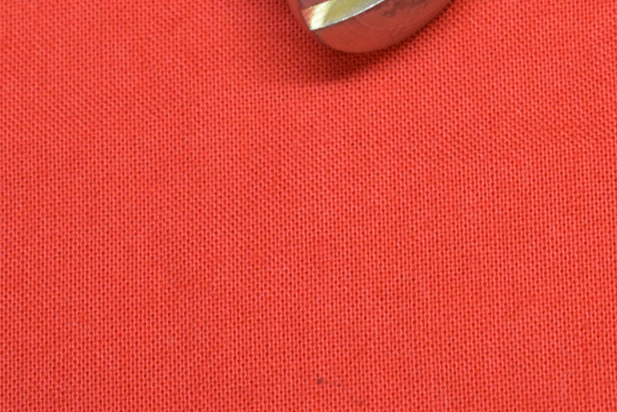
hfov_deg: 9.4
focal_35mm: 218
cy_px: -58
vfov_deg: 6.3
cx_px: 359
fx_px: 3743
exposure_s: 1/60
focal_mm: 55
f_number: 5.6
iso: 1250
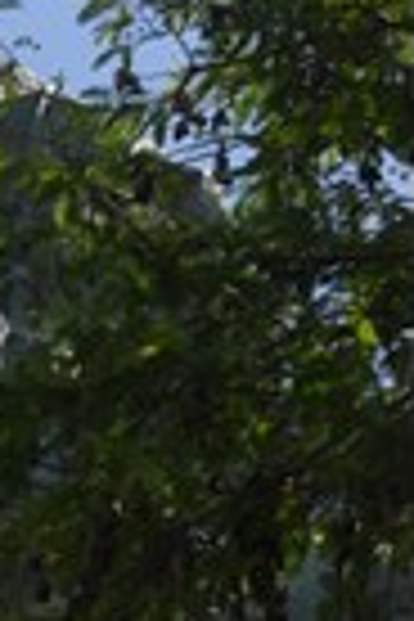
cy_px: 846
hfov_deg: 4.7
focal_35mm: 285
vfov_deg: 7.1
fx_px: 4916
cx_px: -634
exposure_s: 1/250
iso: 100
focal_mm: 56
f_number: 8
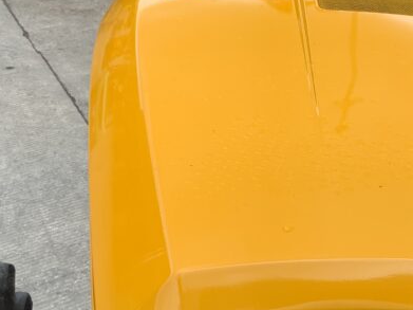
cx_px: 337
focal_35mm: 76
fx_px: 906
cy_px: 107
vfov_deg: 19.3
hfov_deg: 25.2
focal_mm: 3
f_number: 1.8
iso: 16
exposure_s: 1/556
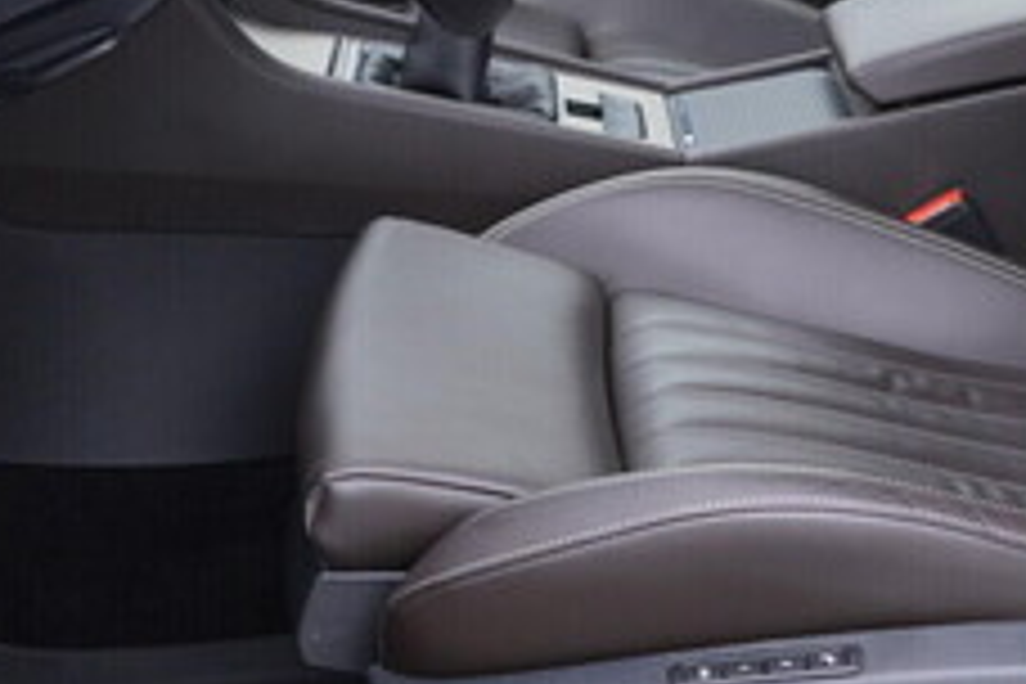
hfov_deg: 23.2
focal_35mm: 87
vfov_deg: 15.2
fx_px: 2479
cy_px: -124
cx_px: 742
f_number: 2.8
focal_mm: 24
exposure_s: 1/40
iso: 160
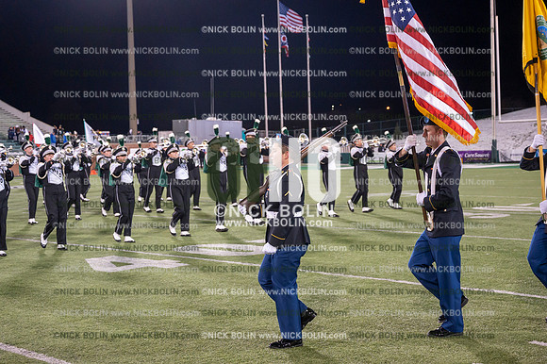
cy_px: 182
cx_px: 274
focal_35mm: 52
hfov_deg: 38.2
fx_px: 790
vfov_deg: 26.0
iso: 5000
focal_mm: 52
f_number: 4.5
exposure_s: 1/640
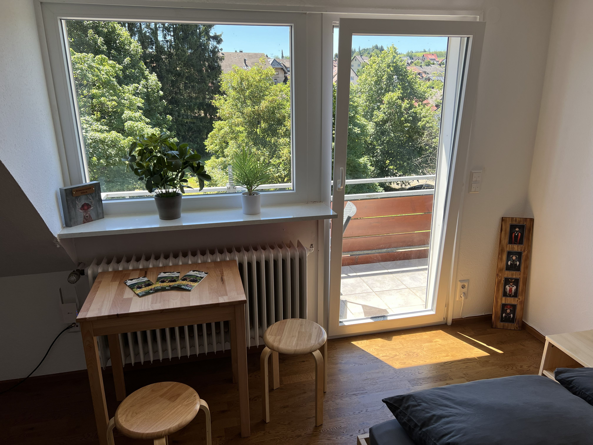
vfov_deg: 53.1
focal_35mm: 26
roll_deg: +0.3
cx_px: 296
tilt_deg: -17.5
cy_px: 222
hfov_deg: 67.3
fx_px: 445
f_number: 1.5
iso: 50
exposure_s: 1/421
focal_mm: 5.7
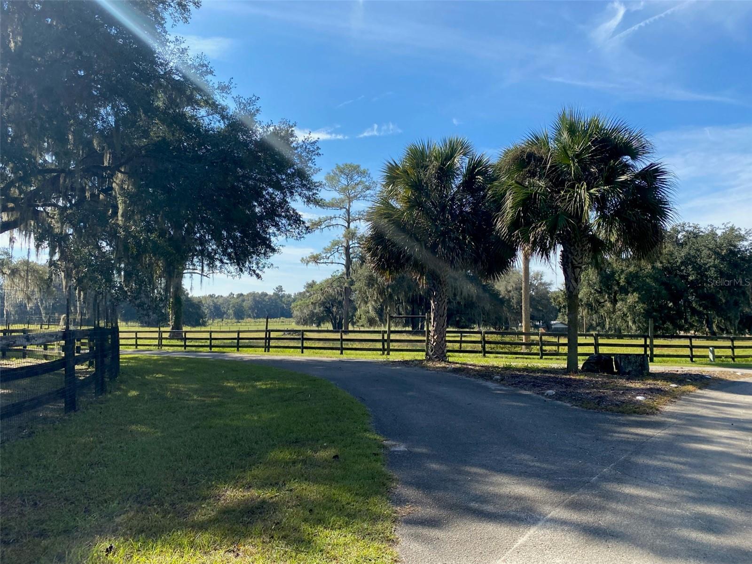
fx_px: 565
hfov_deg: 67.3
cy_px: 282
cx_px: 376
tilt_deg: -0.5
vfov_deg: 53.0
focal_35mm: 26
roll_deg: +1.6
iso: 32
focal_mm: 4.25
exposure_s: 1/1808
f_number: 1.8
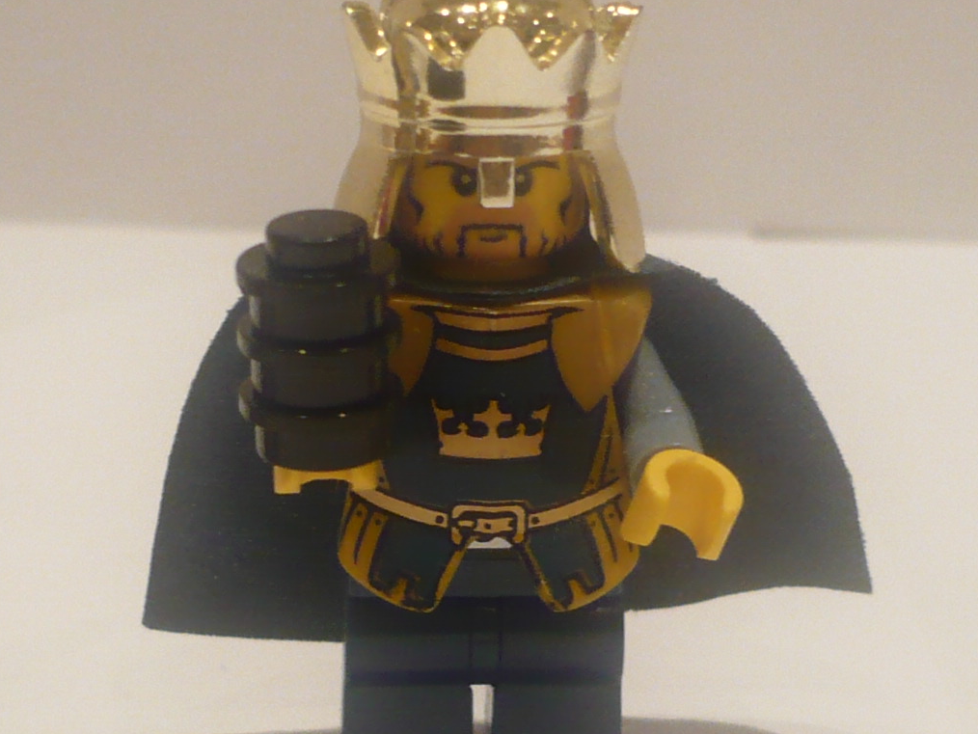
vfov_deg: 13.9
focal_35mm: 106
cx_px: 499
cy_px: 496
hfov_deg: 18.5
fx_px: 2996
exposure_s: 1/13
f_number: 2.8
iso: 200
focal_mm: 5.8
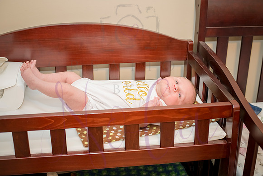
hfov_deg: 39.6
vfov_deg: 27.0
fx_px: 365
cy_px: 88
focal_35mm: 50
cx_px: 132
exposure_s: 1/60
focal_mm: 50
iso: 800
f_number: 4
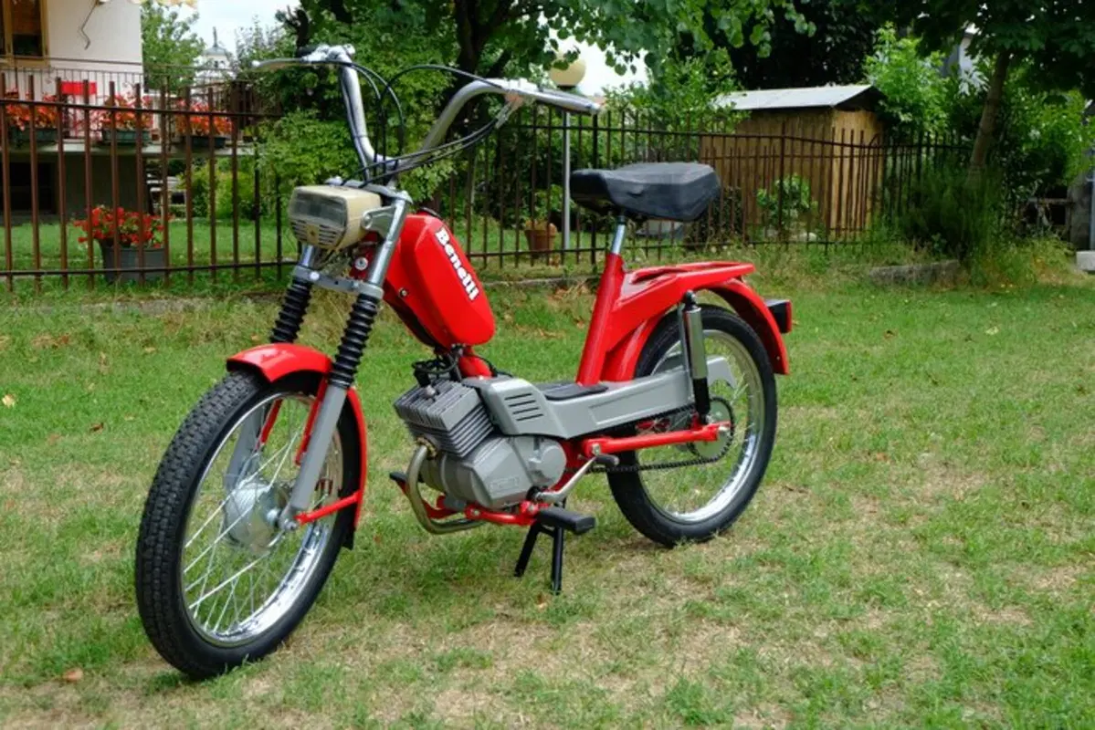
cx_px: 548
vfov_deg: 33.4
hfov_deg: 48.4
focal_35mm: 40
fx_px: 1217
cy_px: 365
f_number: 5.6
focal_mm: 26.9
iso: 200
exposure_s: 1/160
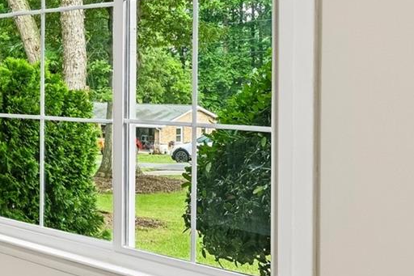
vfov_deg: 21.8
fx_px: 713
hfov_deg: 25.9
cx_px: -169
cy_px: 82
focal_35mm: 62
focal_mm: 15.5
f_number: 8
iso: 220
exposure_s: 1/15
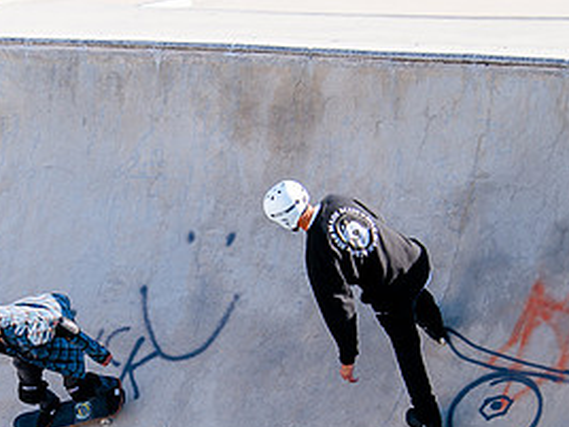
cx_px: 125
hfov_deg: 18.7
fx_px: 1709
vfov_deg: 14.1
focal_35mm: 104
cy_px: 372
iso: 200
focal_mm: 50
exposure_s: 1/500
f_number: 5
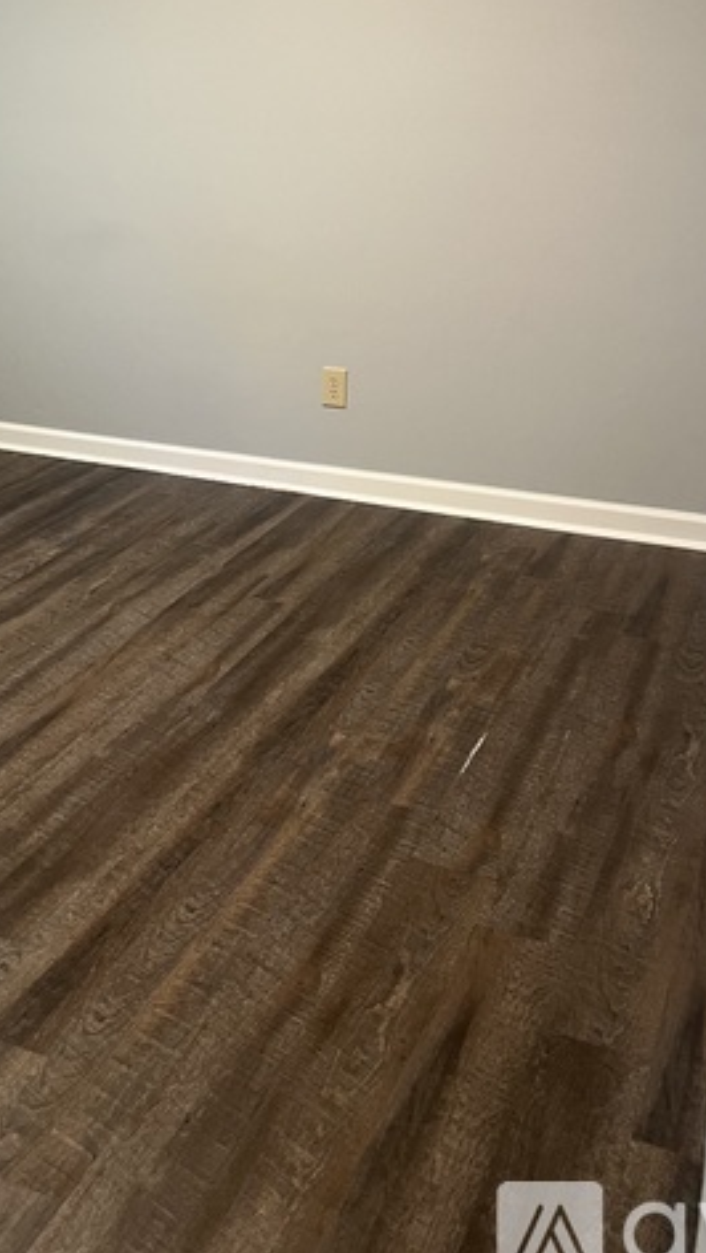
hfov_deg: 29.6
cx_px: 263
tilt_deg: -13.4
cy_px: 402
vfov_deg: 49.4
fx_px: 1329
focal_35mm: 40
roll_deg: +0.3
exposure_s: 1/60
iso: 250
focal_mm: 5.7
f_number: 1.5
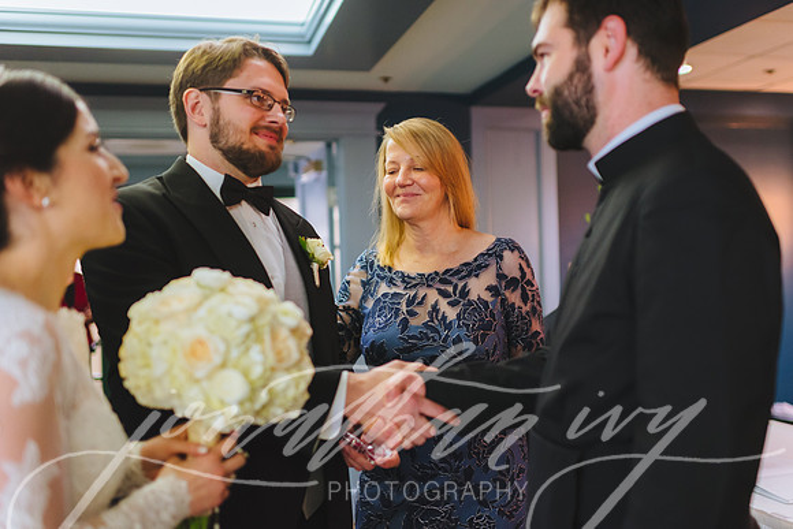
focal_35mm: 38
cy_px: 264
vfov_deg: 34.8
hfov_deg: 50.2
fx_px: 844
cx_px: 434
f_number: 1.8
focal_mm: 35
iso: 1000
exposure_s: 1/160
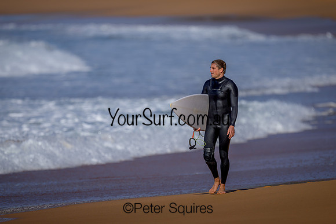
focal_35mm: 800
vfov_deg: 1.7
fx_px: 7468
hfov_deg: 2.6
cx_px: 168
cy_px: 112
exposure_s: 1/2000
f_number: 6.3
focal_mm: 800
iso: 180
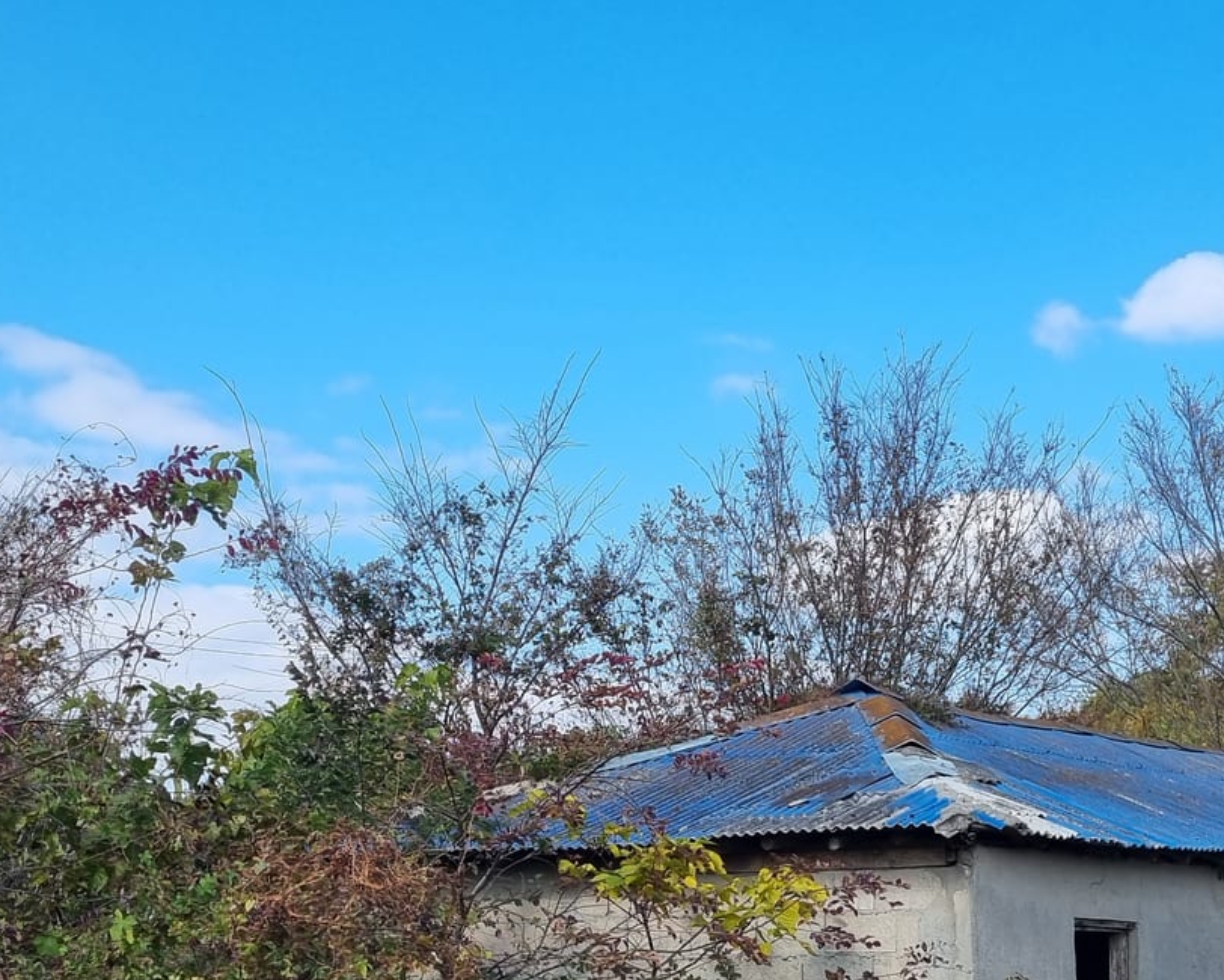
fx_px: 2174
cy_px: 793
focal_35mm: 60
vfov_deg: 25.0
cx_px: 702
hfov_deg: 31.4
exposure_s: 1/1924
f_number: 1.8
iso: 50
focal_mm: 5.4
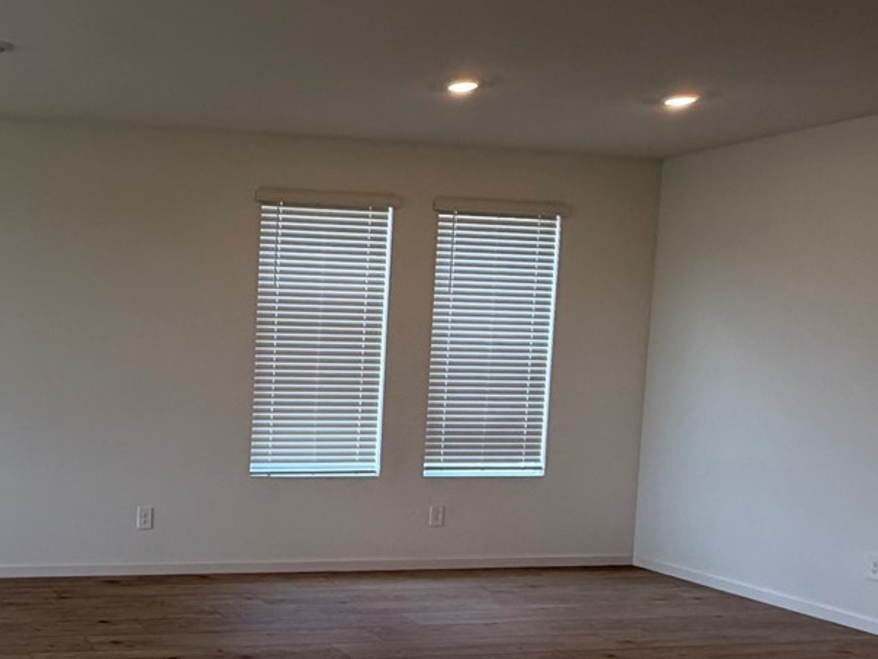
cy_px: 402
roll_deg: -1.0
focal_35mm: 37
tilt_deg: -3.1
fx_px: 939
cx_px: -9
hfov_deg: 42.8
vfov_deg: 38.5
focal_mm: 2.22
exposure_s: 1/120
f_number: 2.2
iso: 64
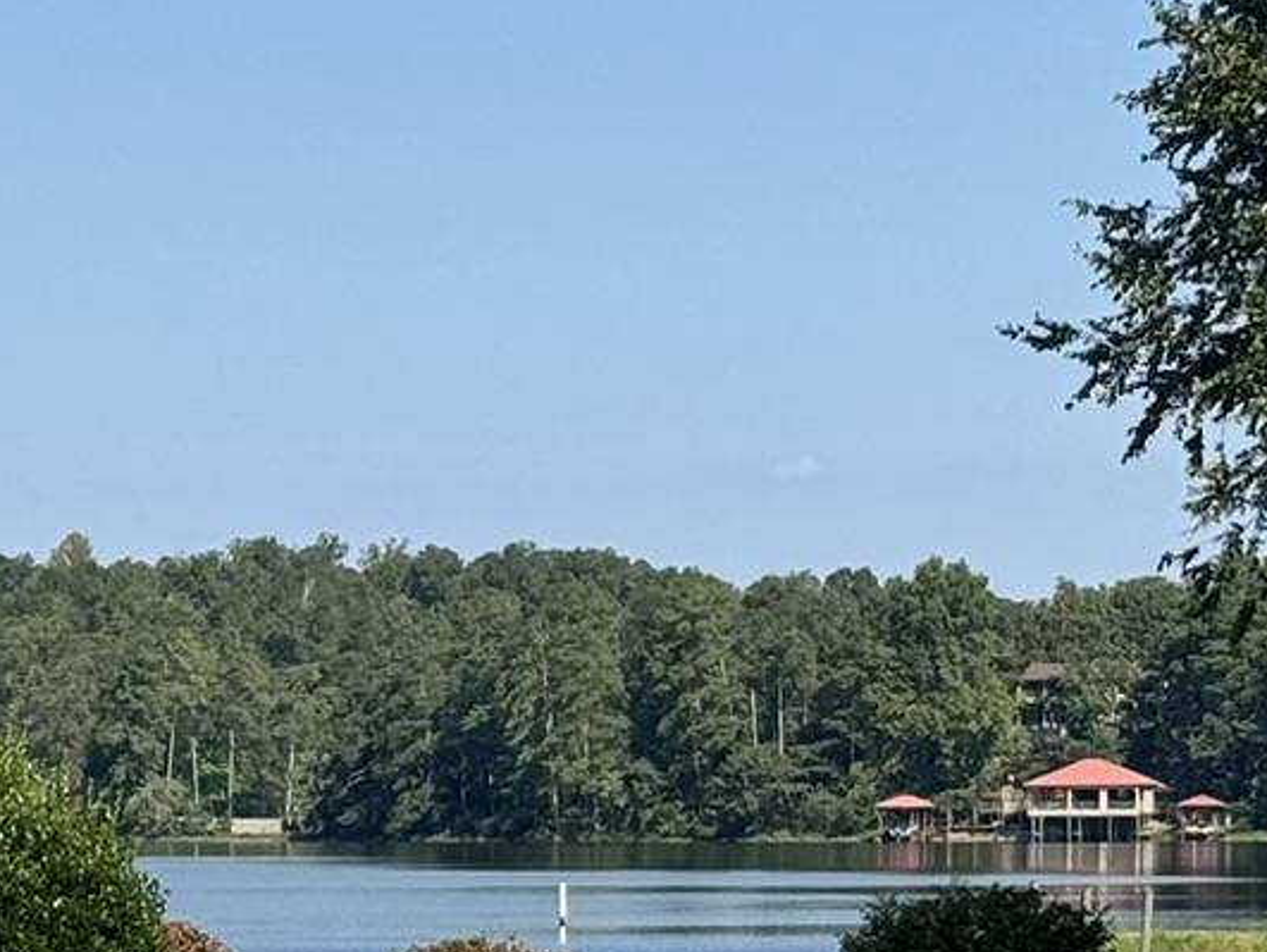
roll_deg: +0.1
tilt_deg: -2.0
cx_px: -403
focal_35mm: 185
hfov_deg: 10.4
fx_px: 6776
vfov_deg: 8.0
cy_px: 1004
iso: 64
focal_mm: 6.76
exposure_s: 1/4310
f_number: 1.78
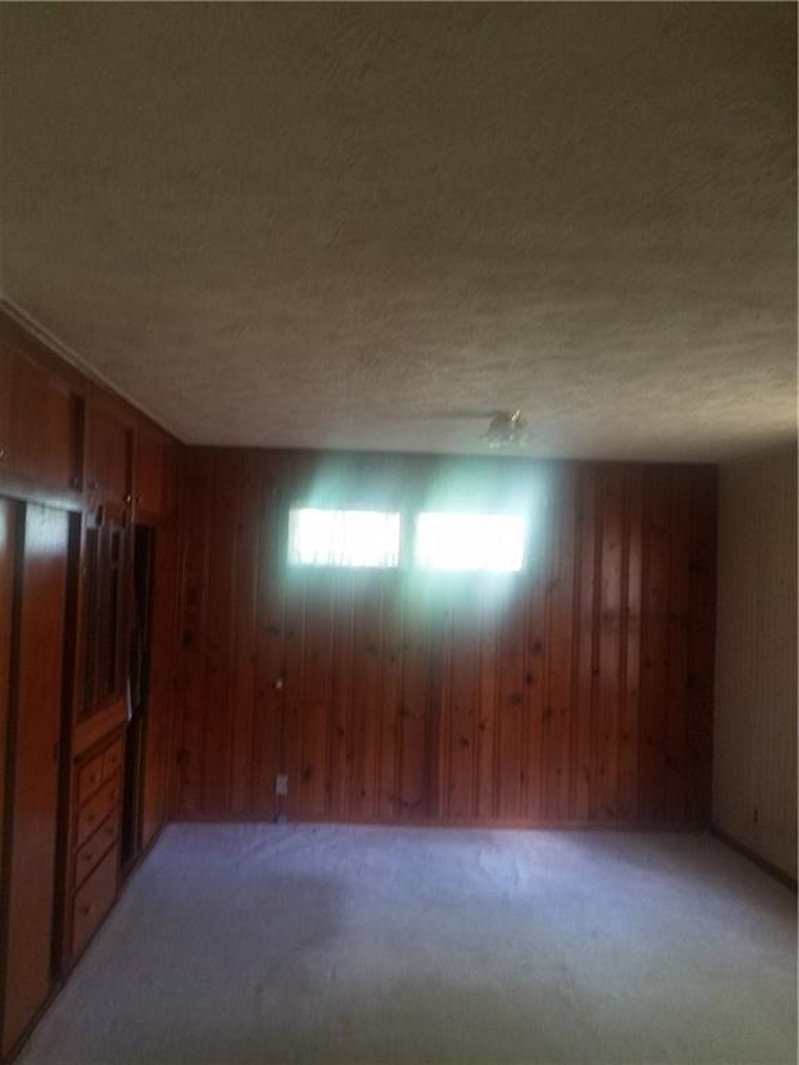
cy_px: 532
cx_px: 400
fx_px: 800
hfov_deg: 53.1
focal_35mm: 26
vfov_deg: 67.3
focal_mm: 4.2
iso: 200
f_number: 1.7
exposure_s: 1/10
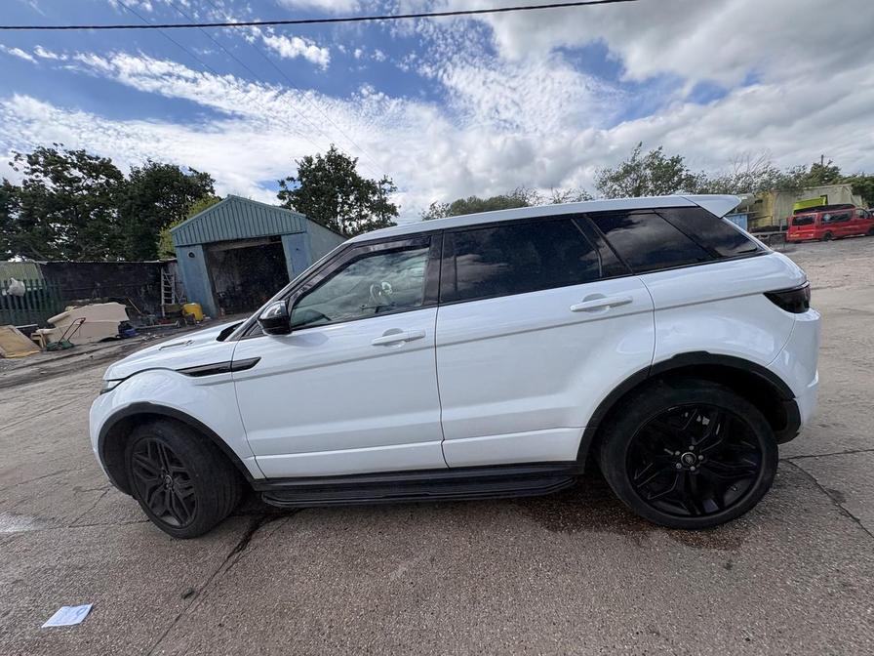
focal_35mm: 14
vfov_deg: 85.7
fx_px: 353
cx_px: 437
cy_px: 328
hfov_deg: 102.1
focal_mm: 2.22
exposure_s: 1/1217
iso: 40
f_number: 2.2
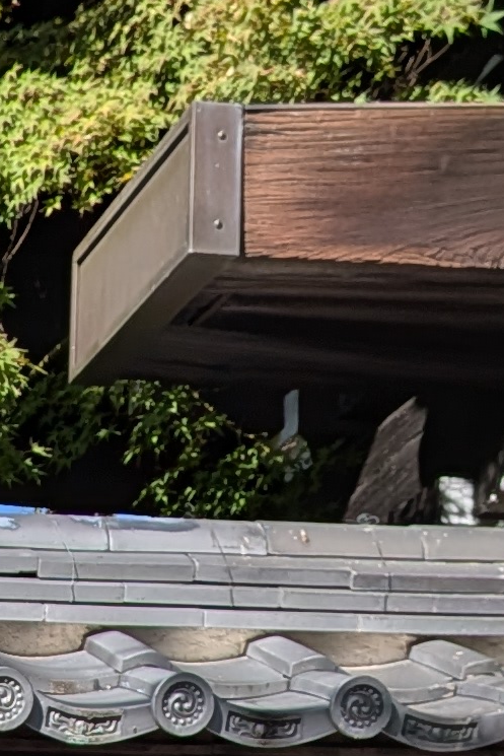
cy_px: 1019
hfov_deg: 9.9
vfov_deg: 14.6
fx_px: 2812
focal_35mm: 134
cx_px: -265
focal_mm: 4.53
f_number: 1.7
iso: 31
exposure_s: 1/2008
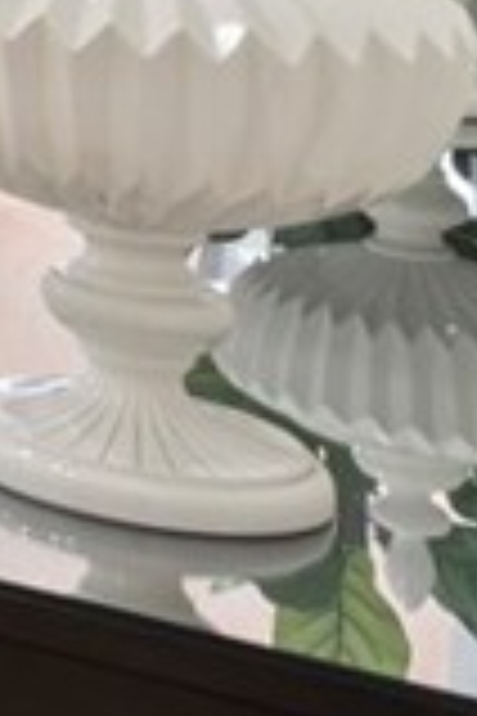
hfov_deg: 7.1
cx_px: -1588
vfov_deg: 14.4
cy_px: -471
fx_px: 2564
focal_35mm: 129
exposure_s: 1/1.43
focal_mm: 20
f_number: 8
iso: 250
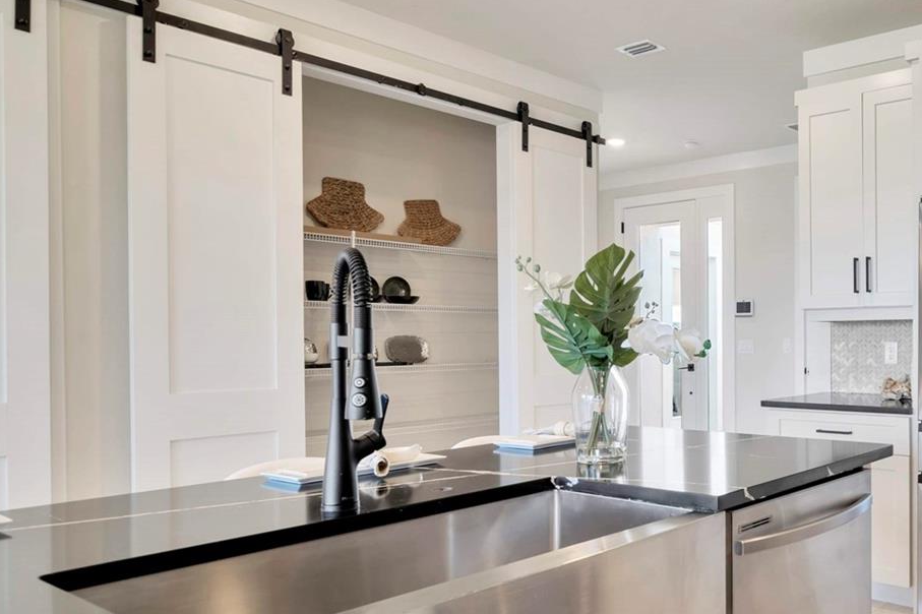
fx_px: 768
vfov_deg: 43.5
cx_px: 793
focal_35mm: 30
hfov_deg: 55.5
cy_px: 343
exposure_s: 1/6
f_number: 6.3
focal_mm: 17
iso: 200
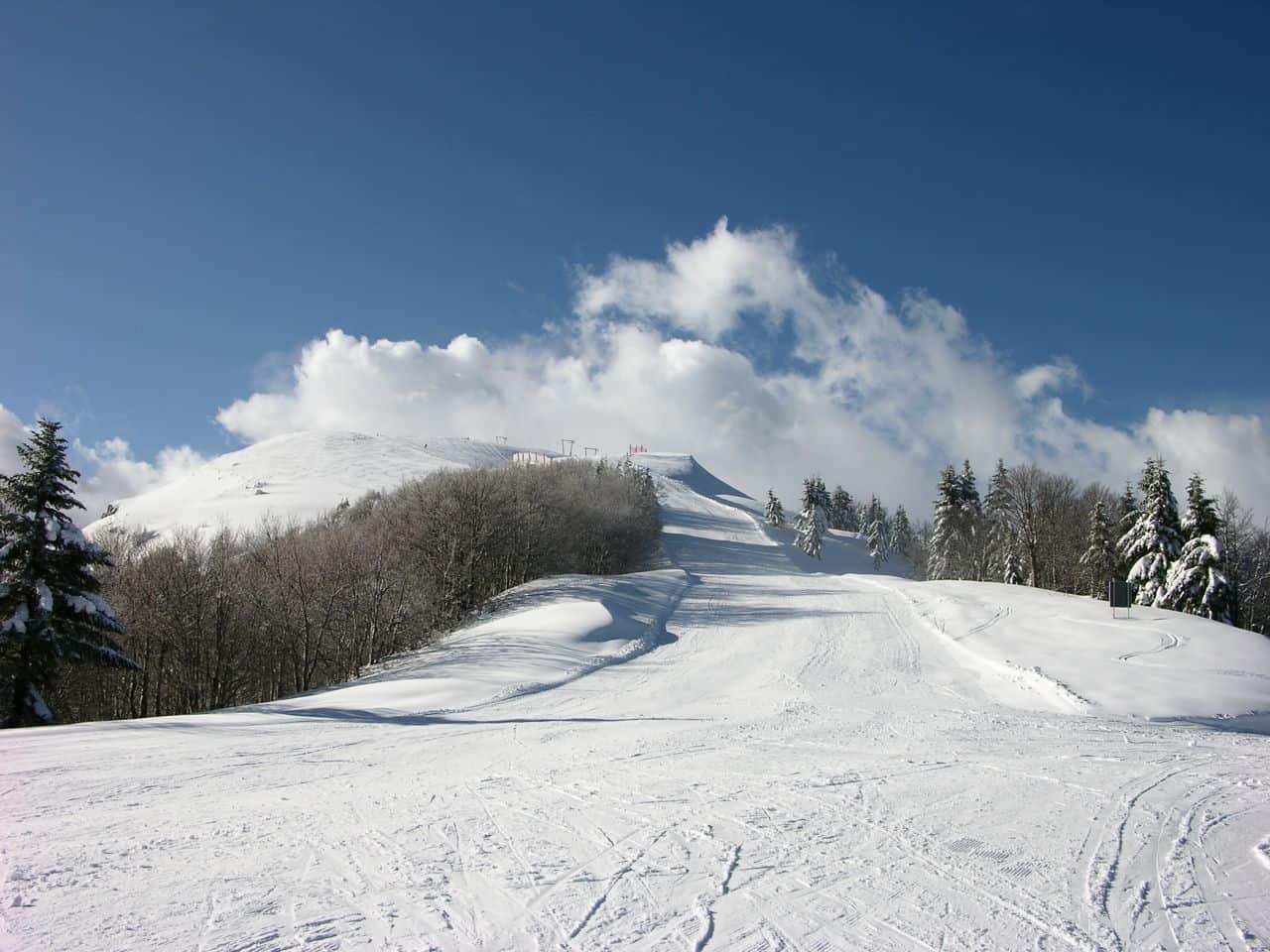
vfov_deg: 40.7
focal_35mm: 35
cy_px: 476
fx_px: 1284
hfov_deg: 52.6
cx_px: 635
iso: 50
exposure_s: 1/282
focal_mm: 8.9
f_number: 8
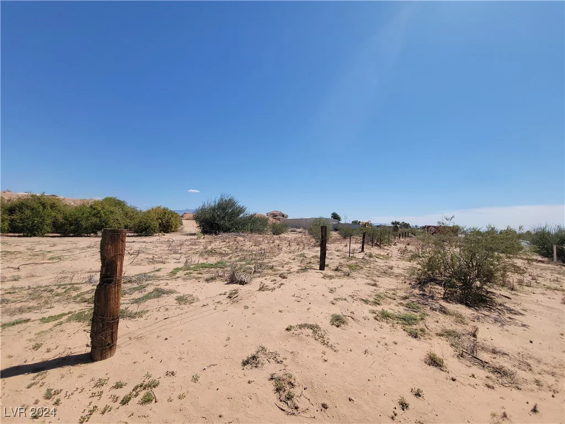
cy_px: 212
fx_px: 212
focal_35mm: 13
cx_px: 282
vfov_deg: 89.9
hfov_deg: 106.2
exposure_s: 1/2456
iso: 50
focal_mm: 2.2
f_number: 2.2
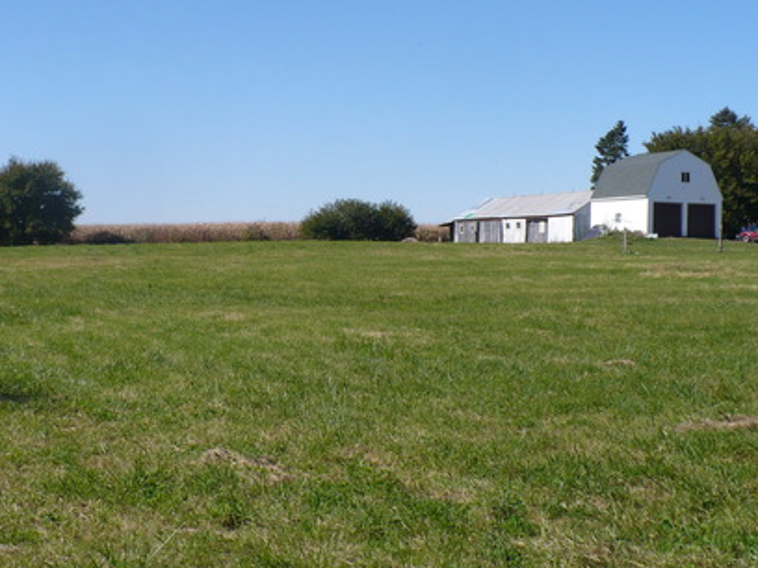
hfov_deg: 33.1
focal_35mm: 58
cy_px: 295
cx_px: 288
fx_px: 1270
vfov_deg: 25.2
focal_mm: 6.1
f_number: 8
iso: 100
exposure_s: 1/250
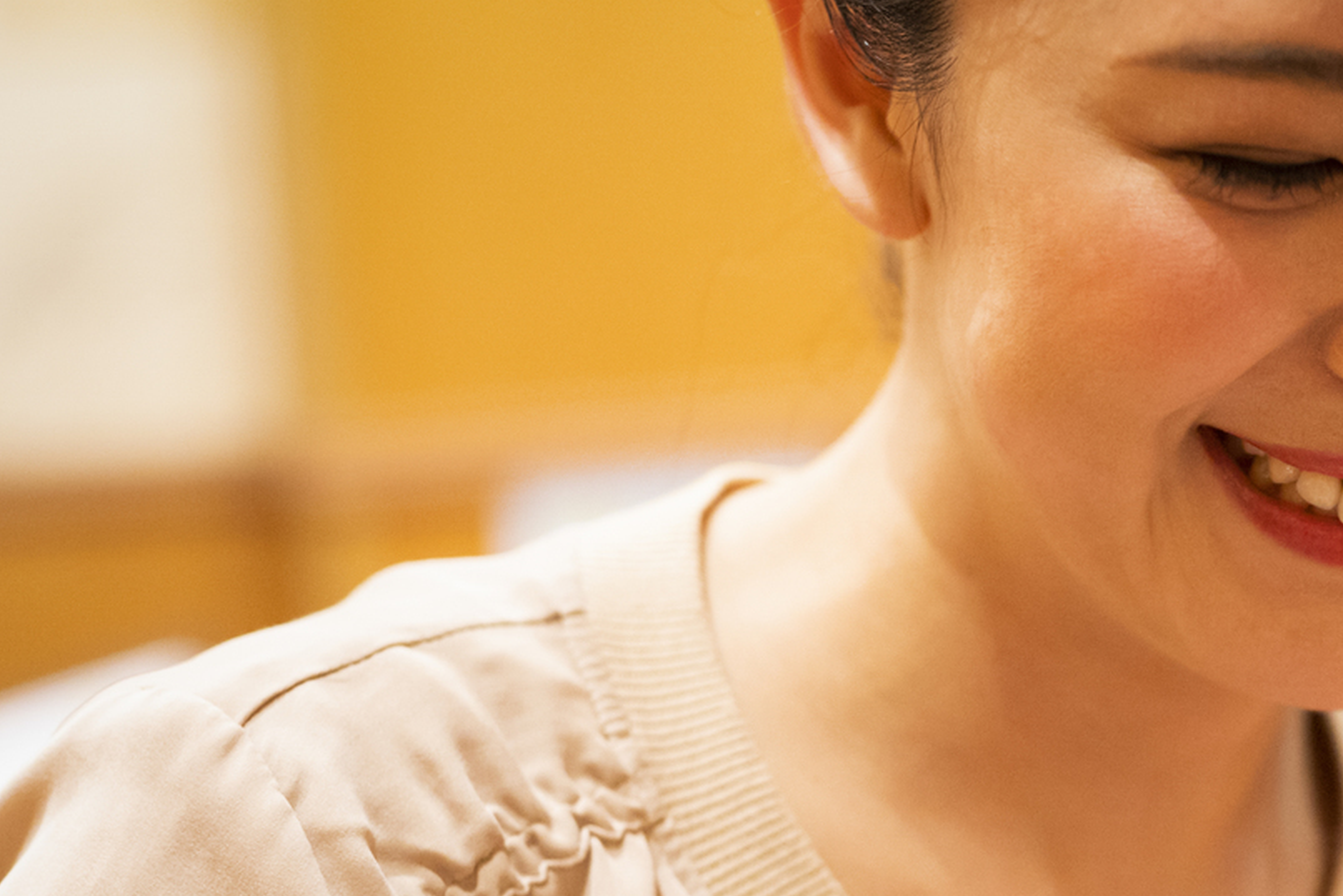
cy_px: 912
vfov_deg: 11.0
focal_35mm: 124
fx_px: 4627
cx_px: 1495
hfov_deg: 16.0
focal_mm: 50
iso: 1600
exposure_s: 1/125
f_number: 2
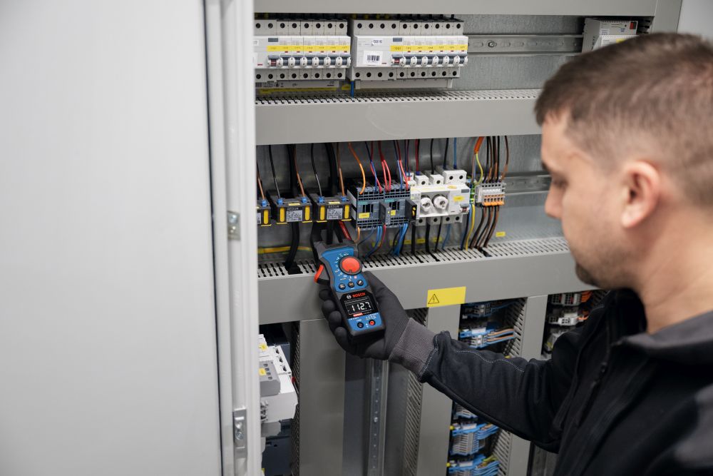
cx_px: 356
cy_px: 238
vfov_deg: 34.2
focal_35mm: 39
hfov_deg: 49.5
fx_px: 772
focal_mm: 39
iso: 1600
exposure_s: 1/100
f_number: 2.8
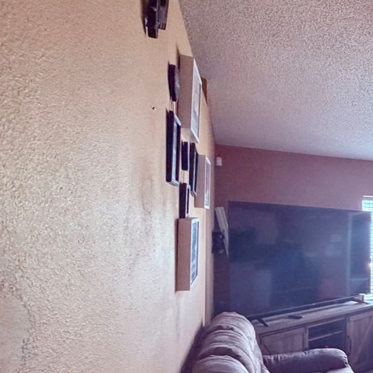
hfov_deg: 30.9
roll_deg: -0.7
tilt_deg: -2.1
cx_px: 526
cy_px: 241
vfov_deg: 45.5
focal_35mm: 36
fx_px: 439
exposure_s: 1/60
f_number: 2.2
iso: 320
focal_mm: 2.22
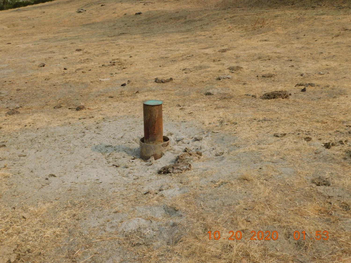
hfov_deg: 42.1
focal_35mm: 45
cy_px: 132
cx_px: 176
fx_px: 456
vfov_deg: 32.2
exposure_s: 1/1250
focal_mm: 8
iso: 125
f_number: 3.7
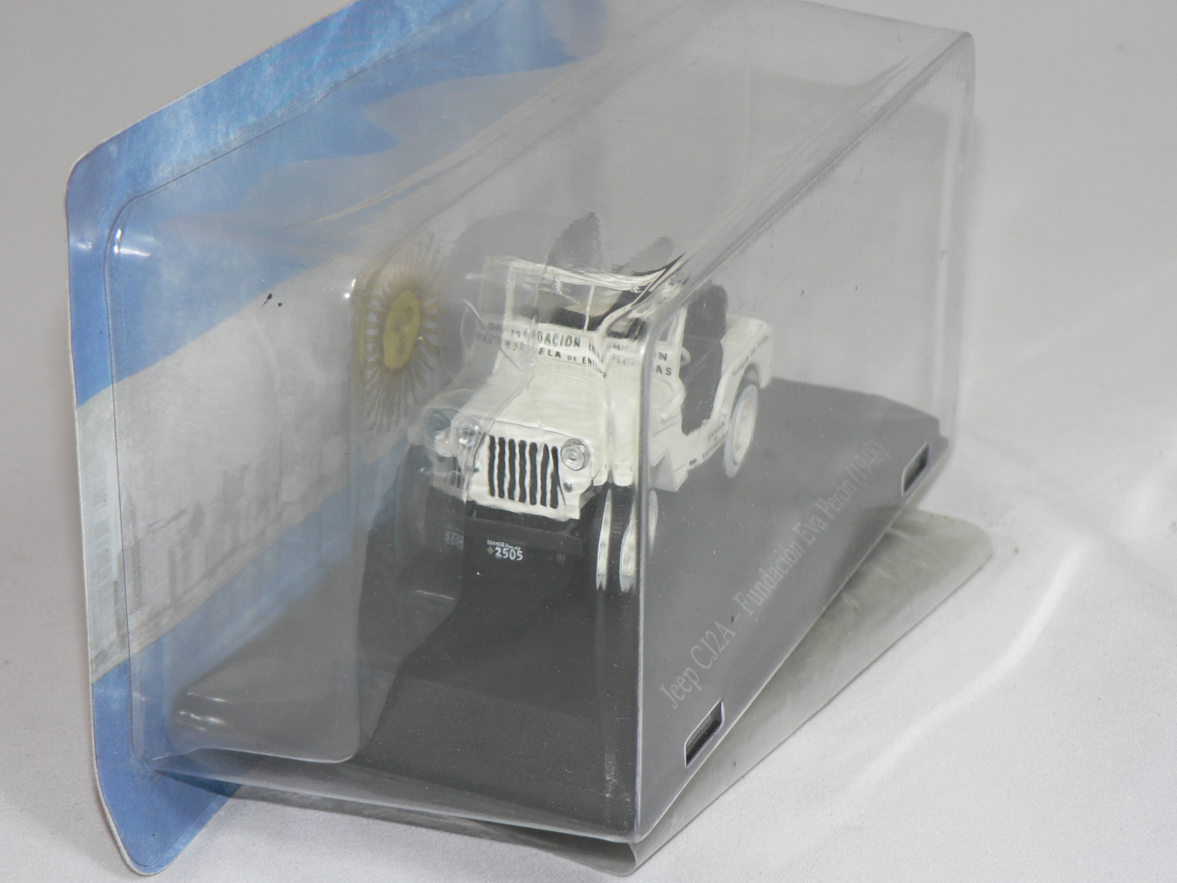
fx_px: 2958
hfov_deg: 22.5
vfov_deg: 17.0
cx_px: 588
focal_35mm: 87
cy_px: 442
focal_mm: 14.5
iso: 80
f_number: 3.2
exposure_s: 1/60
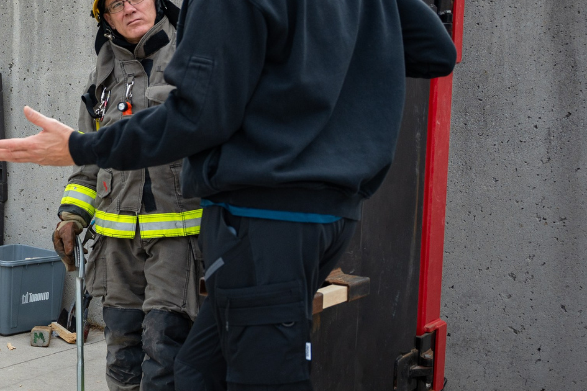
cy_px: 174
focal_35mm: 65
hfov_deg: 26.9
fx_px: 1060
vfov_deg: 20.9
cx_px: -142
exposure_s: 1/1250
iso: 200
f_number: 2.8
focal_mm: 24
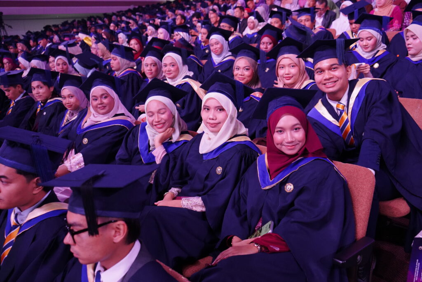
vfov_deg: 41.1
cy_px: 141
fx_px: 375
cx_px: 211
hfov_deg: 58.7
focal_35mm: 32
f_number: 4
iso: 6400
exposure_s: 1/125
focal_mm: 32
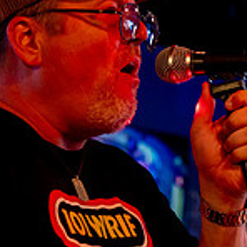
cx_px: 242
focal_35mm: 216
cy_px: 100
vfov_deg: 8.1
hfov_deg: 8.1
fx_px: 1744
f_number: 4
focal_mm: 65
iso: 5000
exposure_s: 1/40
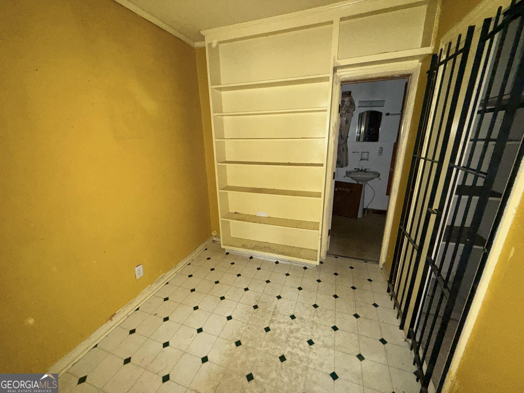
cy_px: 196
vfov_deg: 85.7
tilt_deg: -16.7
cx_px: 262
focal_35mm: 14
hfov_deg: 102.1
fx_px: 212
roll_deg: +0.0
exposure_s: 1/34
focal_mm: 2.22
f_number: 2.2
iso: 320
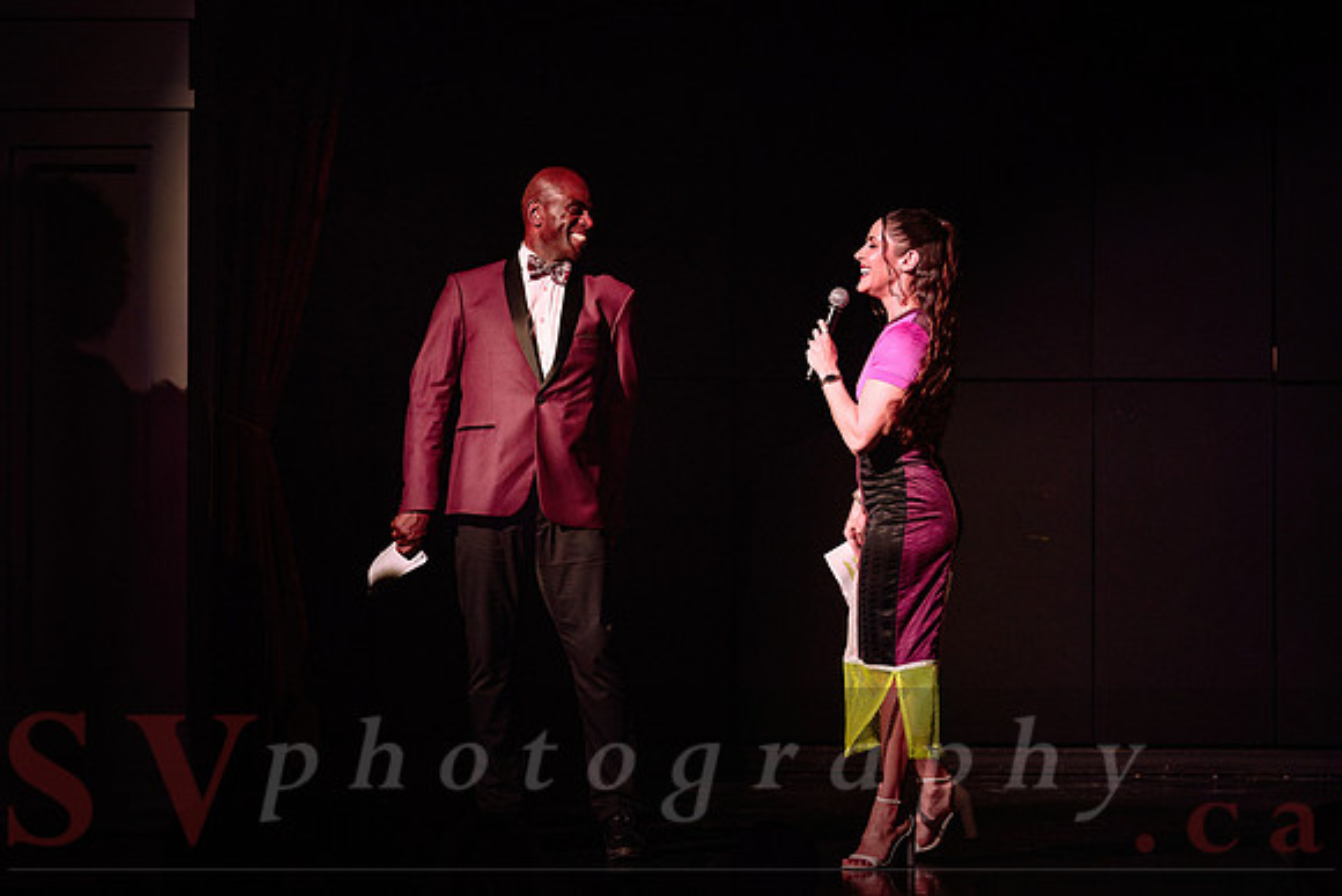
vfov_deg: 9.4
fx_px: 5460
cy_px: 404
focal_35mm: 146
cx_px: 759
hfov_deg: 14.0
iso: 1600
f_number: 2.8
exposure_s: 1/125
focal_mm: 116
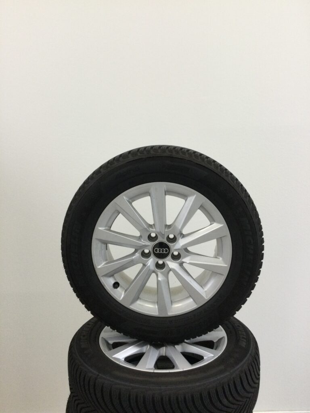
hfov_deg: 45.4
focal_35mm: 31
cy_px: 206
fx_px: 370
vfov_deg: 58.4
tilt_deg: -8.4
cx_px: 155
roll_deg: +3.4
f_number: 2.4
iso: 50
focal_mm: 3.3
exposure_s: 1/33
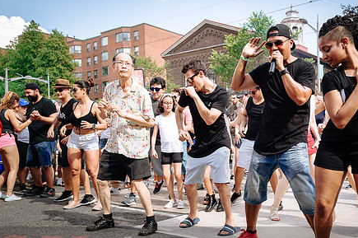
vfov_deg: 34.9
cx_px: 235
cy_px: 142
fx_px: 377
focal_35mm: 38
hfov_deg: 50.0
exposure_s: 1/1000
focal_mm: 19
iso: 100
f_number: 4
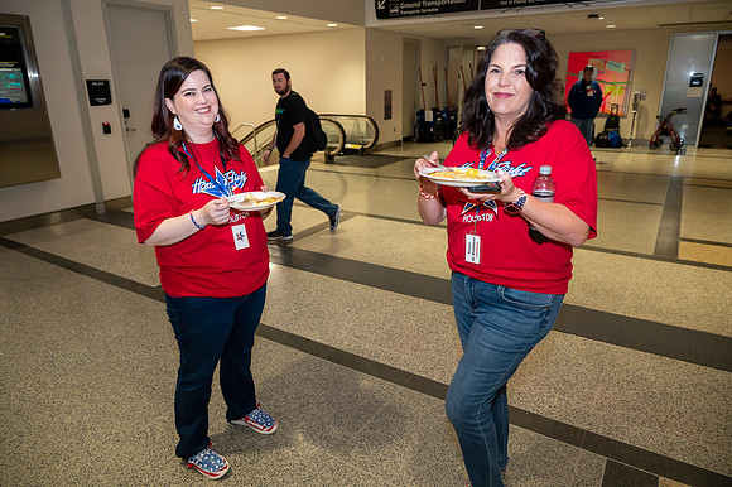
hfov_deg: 72.6
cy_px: 244
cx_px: 366
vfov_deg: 52.1
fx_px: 498
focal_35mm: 24
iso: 2800
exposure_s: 1/160
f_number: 5
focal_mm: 24.5
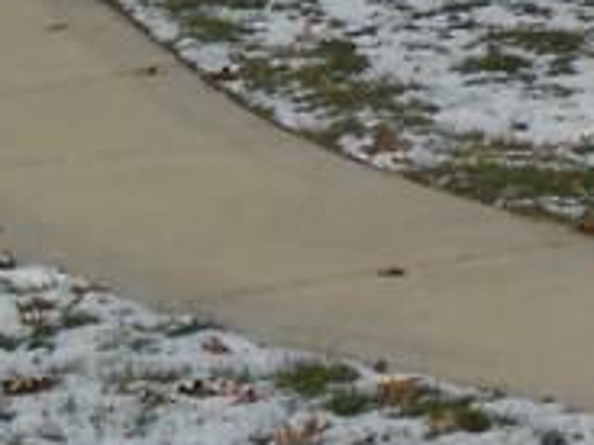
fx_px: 4204
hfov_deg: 7.6
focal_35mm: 245
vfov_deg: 5.9
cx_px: 1307
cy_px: -448
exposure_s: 1/1500
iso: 80
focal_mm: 7.8
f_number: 4.5
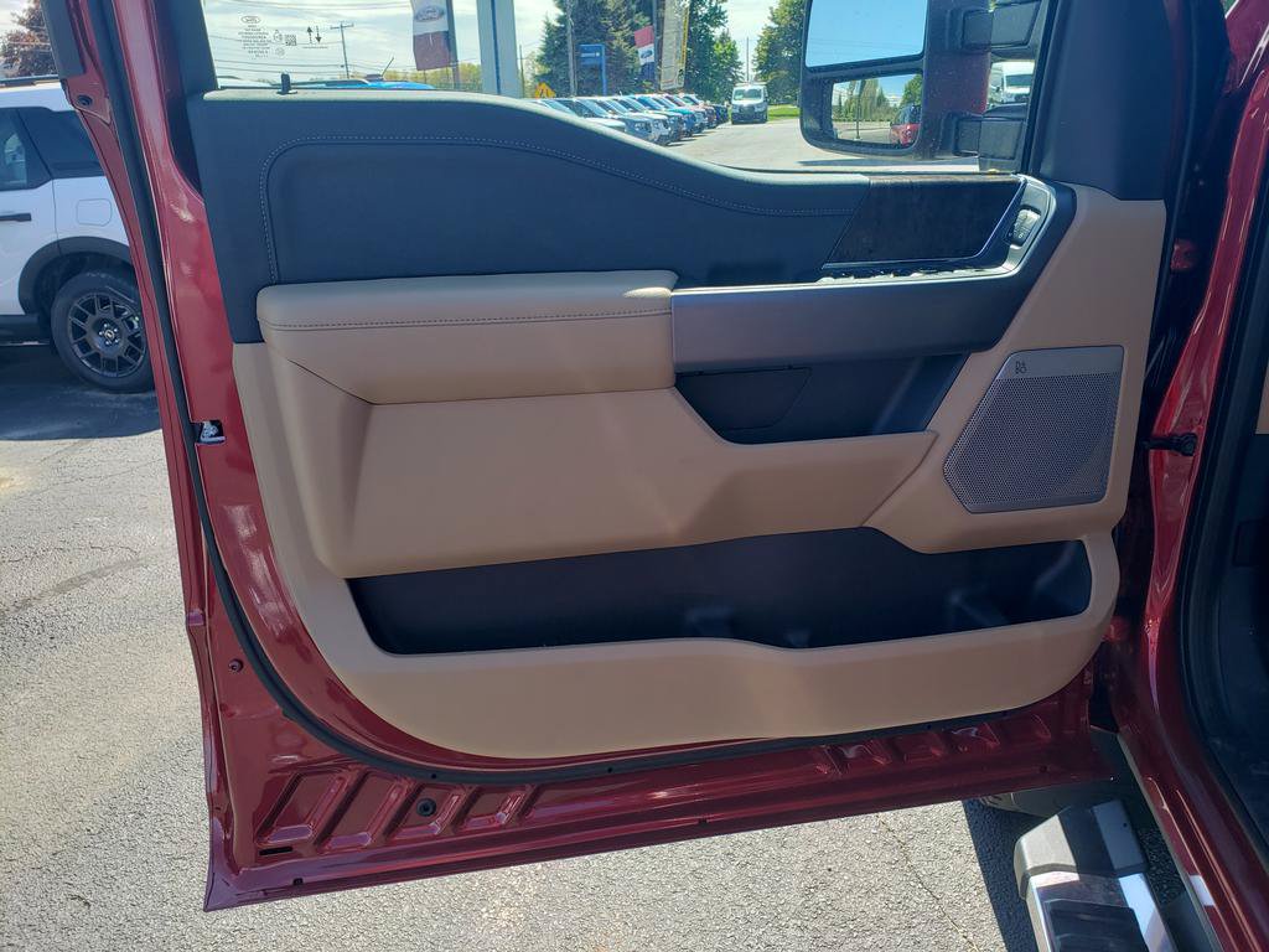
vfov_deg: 53.1
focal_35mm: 26
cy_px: 476
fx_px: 953
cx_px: 634
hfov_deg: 67.3
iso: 50
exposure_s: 1/276
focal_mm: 4.3
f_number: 2.4
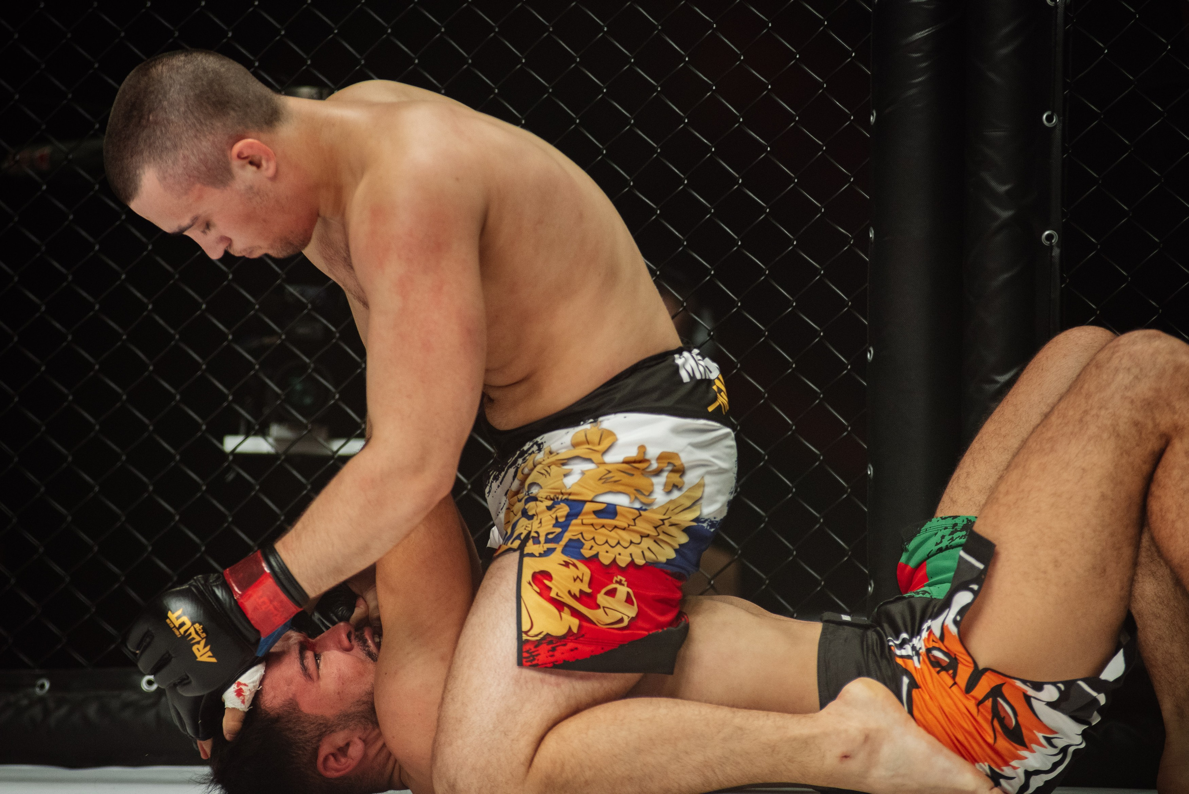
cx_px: 594
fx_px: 6112
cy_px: 397
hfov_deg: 11.1
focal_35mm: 185
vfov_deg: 7.4
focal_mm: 185
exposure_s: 1/1000
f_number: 4
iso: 2000
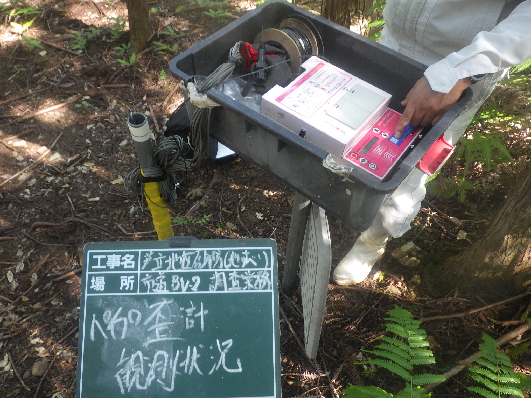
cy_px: 199
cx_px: 266
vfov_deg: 49.7
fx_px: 430
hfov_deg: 63.4
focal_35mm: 28
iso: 400
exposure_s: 1/45
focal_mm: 5
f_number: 3.5
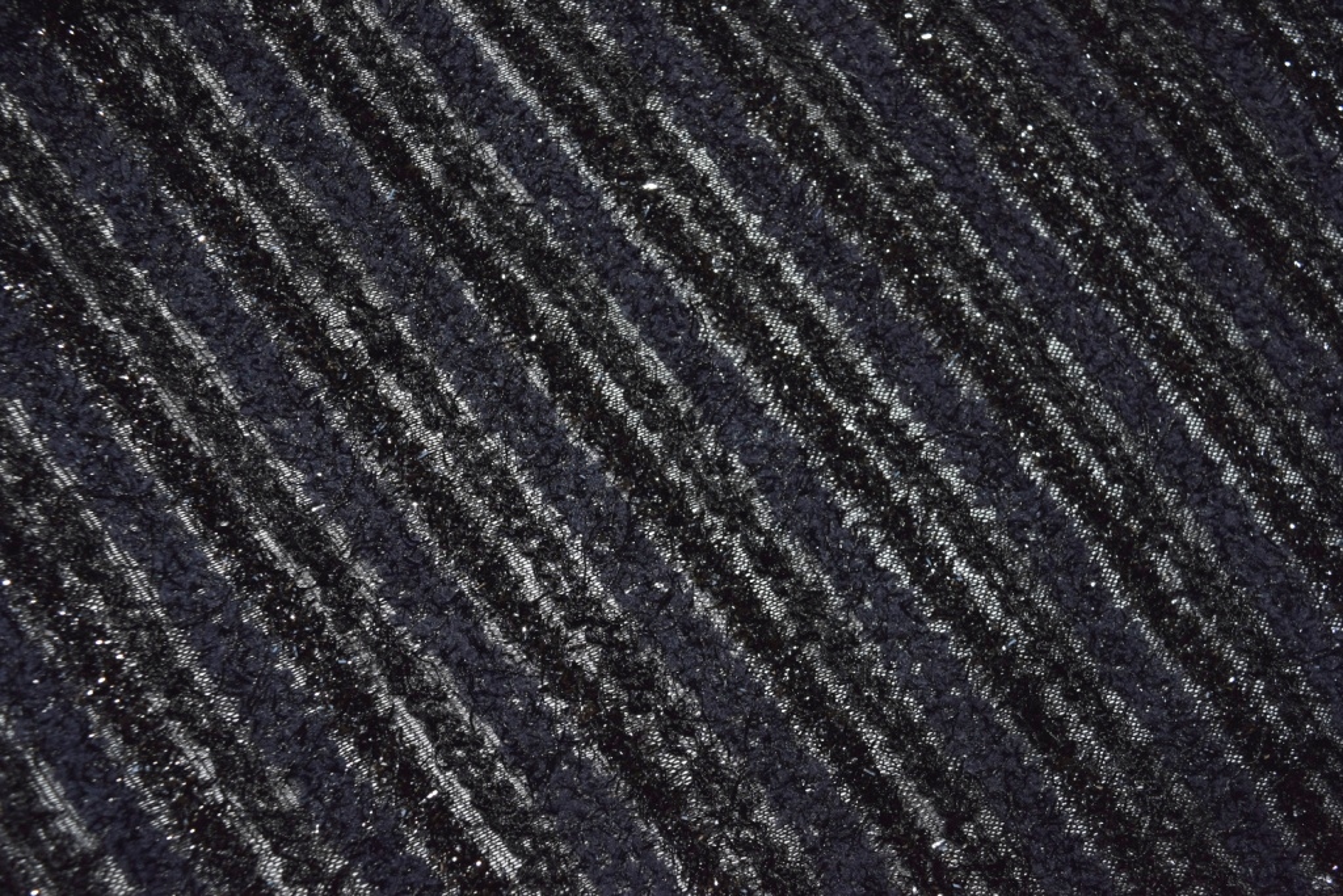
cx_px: 672
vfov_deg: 35.5
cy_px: 448
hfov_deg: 51.3
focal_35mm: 38
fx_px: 1399
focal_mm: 25
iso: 200
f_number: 8
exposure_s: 1/200
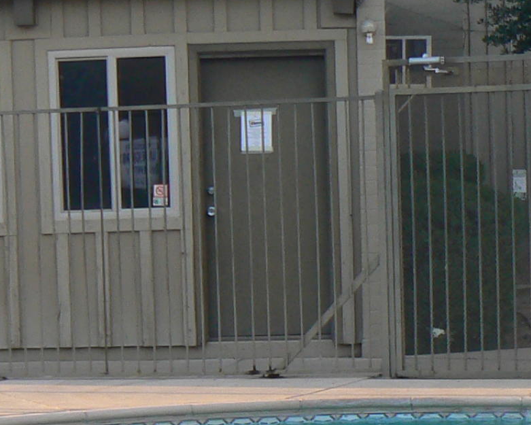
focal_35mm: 135
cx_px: 68
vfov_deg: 11.3
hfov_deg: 14.1
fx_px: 2122
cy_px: 402
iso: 80
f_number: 4
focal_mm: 6
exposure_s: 1/80
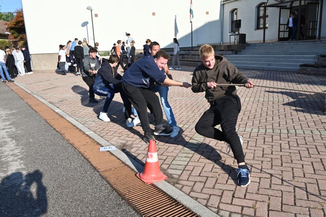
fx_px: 290
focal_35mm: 32
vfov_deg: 41.1
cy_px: 108
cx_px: 163
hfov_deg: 58.7
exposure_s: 1/1000
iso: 1600
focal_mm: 32
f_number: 16
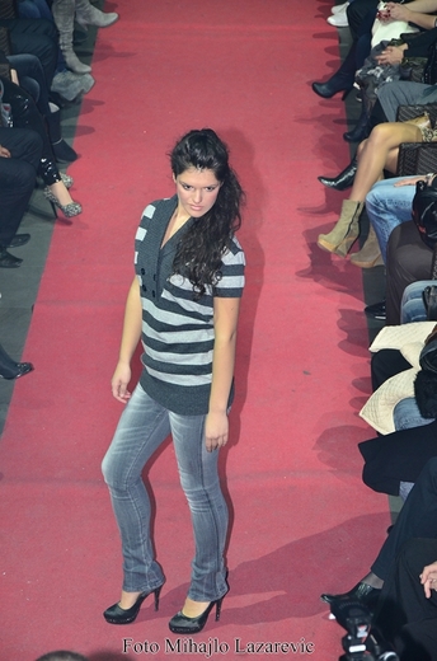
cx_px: 218
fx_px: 2197
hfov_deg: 11.4
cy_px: 330
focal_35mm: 120
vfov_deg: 17.1
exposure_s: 1/100
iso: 800
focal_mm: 80
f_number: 6.3
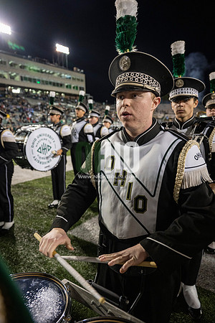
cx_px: 108
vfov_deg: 73.7
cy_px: 162
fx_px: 215
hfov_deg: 53.1
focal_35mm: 24
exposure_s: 1/500
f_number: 3.2
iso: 1250
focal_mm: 24
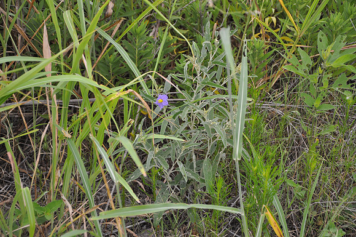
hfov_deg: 21.9
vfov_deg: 14.7
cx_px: 178
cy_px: 118
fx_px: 918
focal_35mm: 93
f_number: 5.3
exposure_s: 1/60
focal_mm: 62
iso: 400
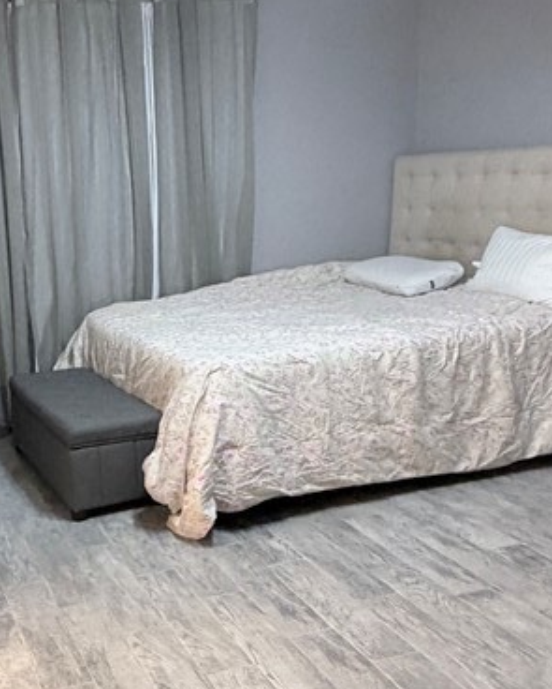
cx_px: 84
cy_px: 384
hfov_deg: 37.3
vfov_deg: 47.8
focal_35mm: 38
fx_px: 775
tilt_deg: -14.9
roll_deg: +3.9
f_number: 2.2
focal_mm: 2.22
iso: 320
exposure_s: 1/60
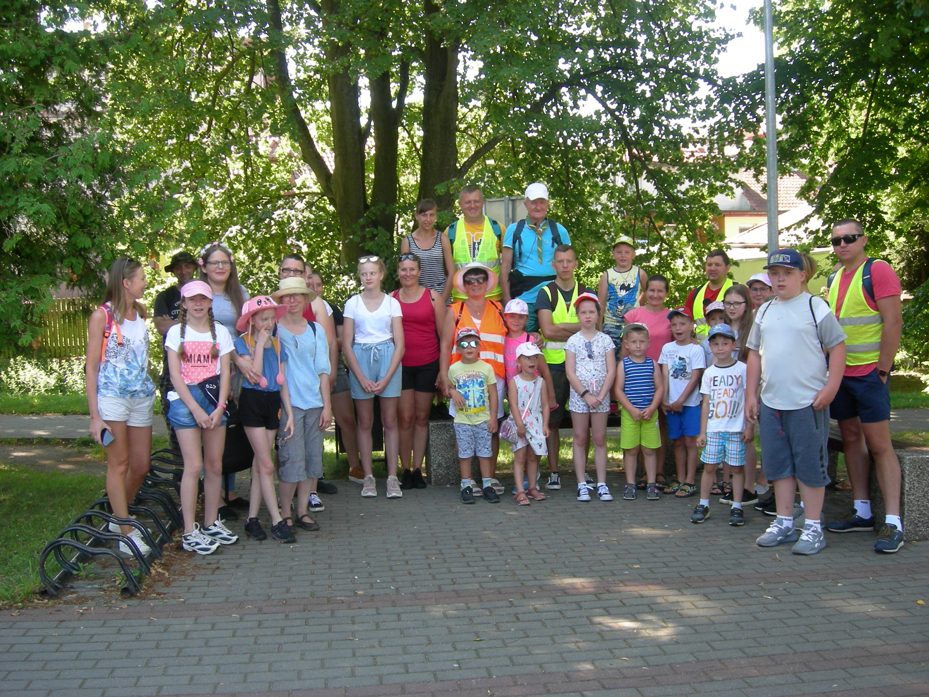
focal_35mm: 36
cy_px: 348
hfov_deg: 51.4
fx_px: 966
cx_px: 464
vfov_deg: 39.7
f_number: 3.4
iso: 64
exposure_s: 1/69.2
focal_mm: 7.5
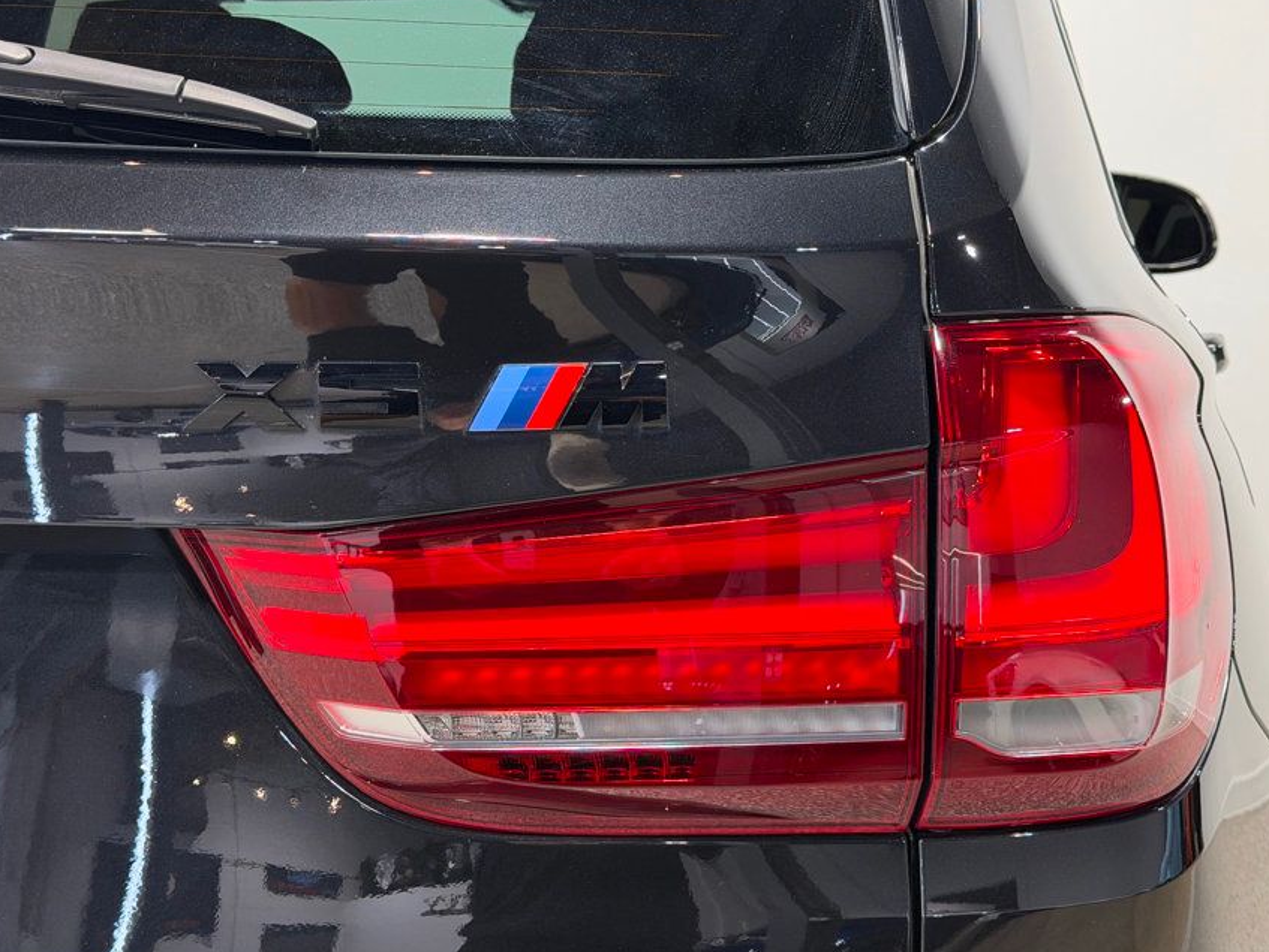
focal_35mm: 58
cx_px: 737
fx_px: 2127
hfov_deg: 33.2
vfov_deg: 25.2
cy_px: 512
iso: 160
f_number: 1.78
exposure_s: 1/120
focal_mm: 6.76
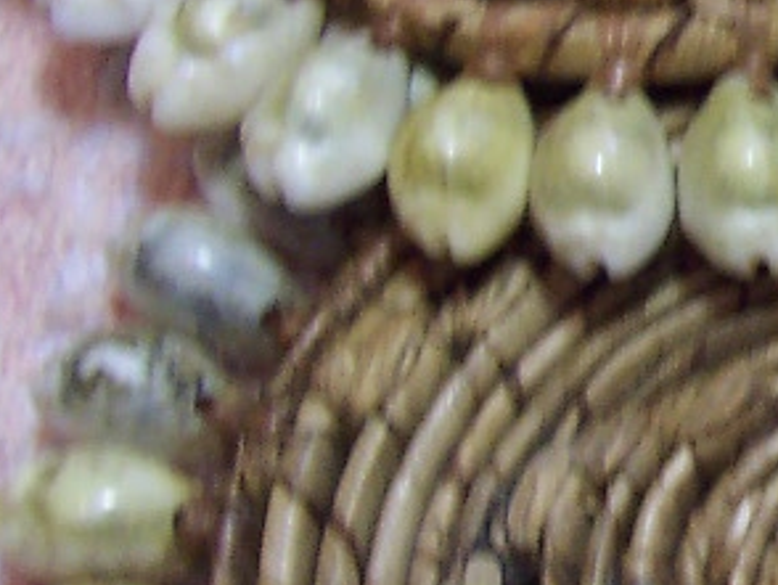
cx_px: 1421
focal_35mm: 151
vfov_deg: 9.8
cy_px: 85
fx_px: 3397
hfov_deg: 12.0
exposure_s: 1/30
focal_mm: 5.6
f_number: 2.8
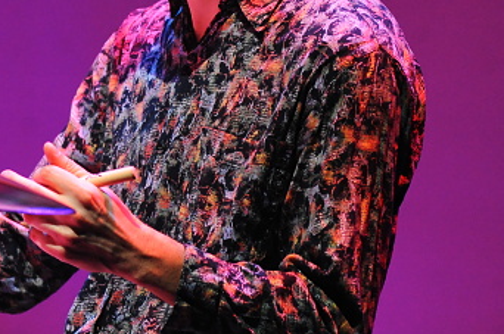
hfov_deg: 6.1
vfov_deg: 4.1
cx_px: 24
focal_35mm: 335
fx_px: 4683
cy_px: 66
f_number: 4.5
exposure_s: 1/320
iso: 4000
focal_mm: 155
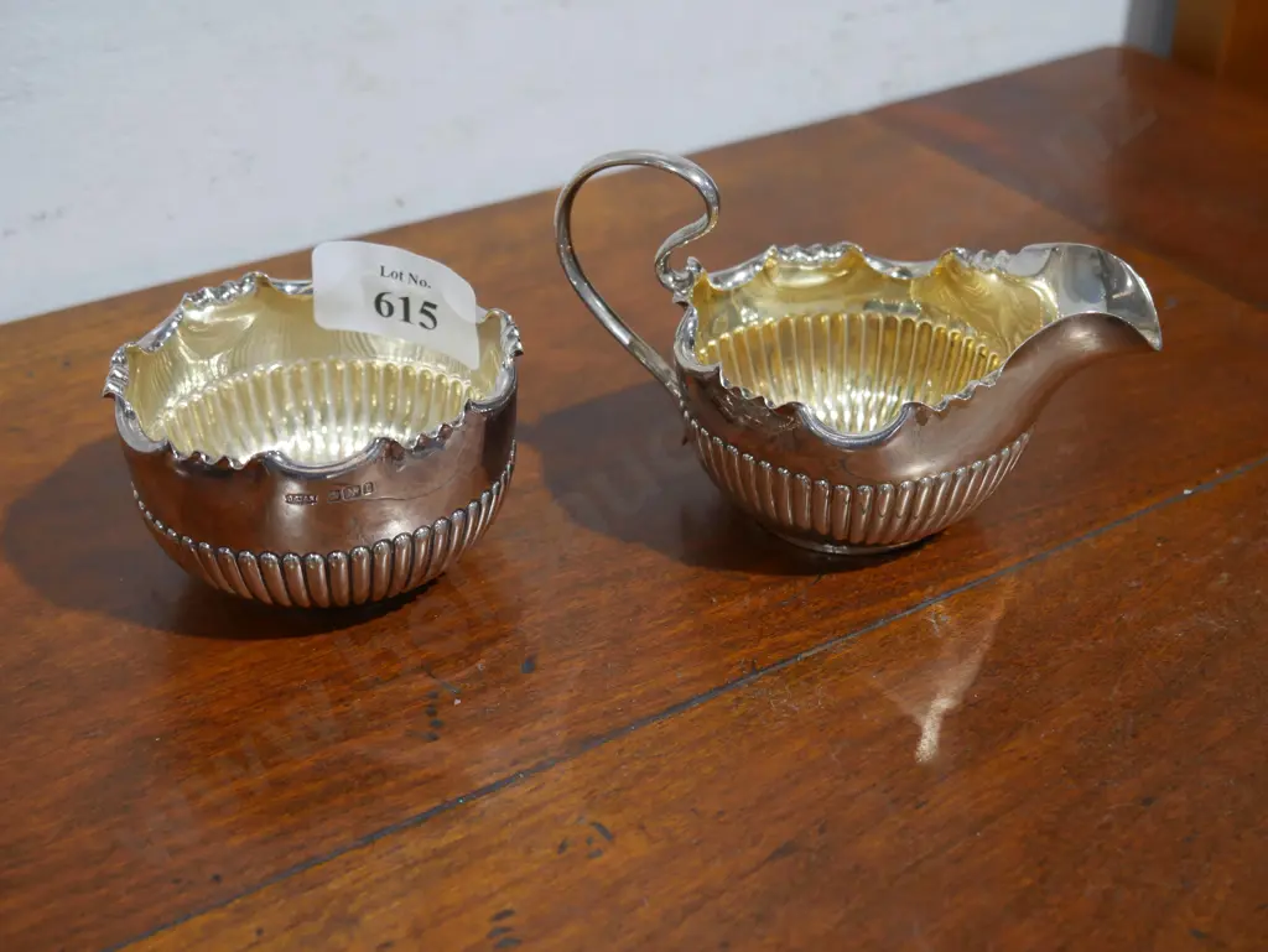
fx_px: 1832
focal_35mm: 50
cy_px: 476
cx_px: 634
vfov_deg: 29.1
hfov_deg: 38.2
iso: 800
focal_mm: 25
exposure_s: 1/60
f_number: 5.3
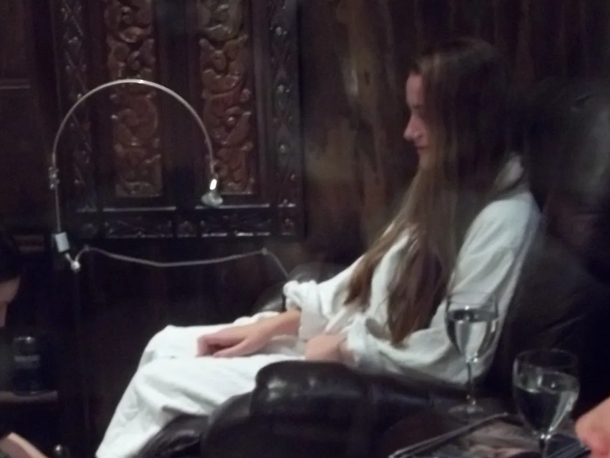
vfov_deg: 26.0
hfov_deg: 34.3
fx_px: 987
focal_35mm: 56
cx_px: 291
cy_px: 304
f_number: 3.3
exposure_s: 1/8
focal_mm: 5.9
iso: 400
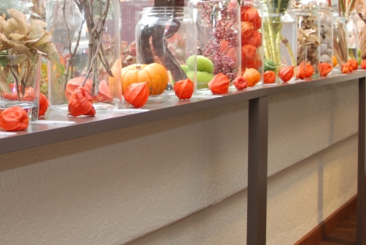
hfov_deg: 30.0
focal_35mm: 66
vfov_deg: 20.5
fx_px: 672
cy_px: 54
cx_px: 97
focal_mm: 20
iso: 200
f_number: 4.5
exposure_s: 1/80
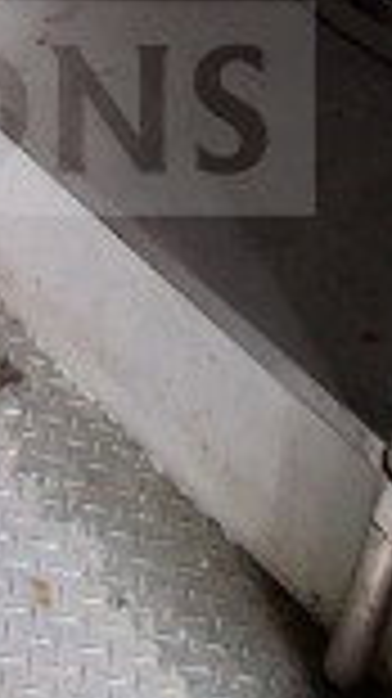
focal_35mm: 73
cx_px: -194
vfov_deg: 25.9
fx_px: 1351
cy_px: -144
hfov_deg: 15.3
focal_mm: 1.4
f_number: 2.2
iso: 320
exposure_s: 1/40
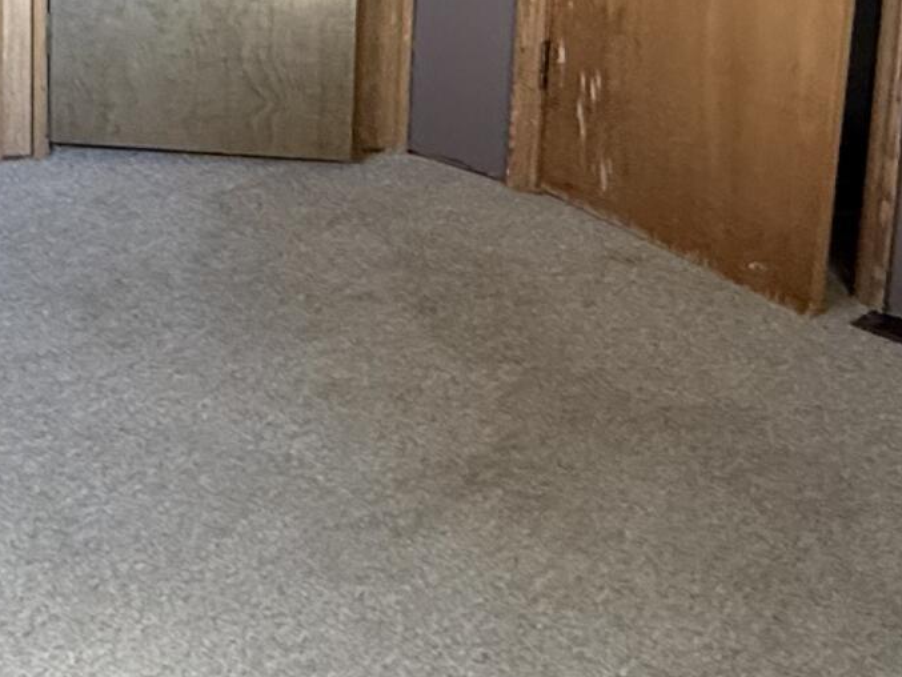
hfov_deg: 30.8
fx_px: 1616
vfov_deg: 21.7
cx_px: 258
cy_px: -169
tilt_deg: -9.8
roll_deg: -1.0
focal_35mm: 62
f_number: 2.2
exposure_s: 1/60
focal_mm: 2.22
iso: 640
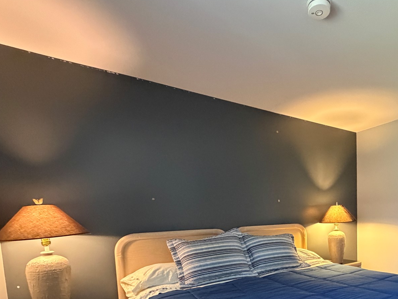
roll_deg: +2.0
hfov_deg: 67.8
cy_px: 241
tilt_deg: -5.9
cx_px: 290
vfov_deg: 52.9
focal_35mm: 24
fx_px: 276
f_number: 2.2
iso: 1000
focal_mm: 2.22
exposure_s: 1/60
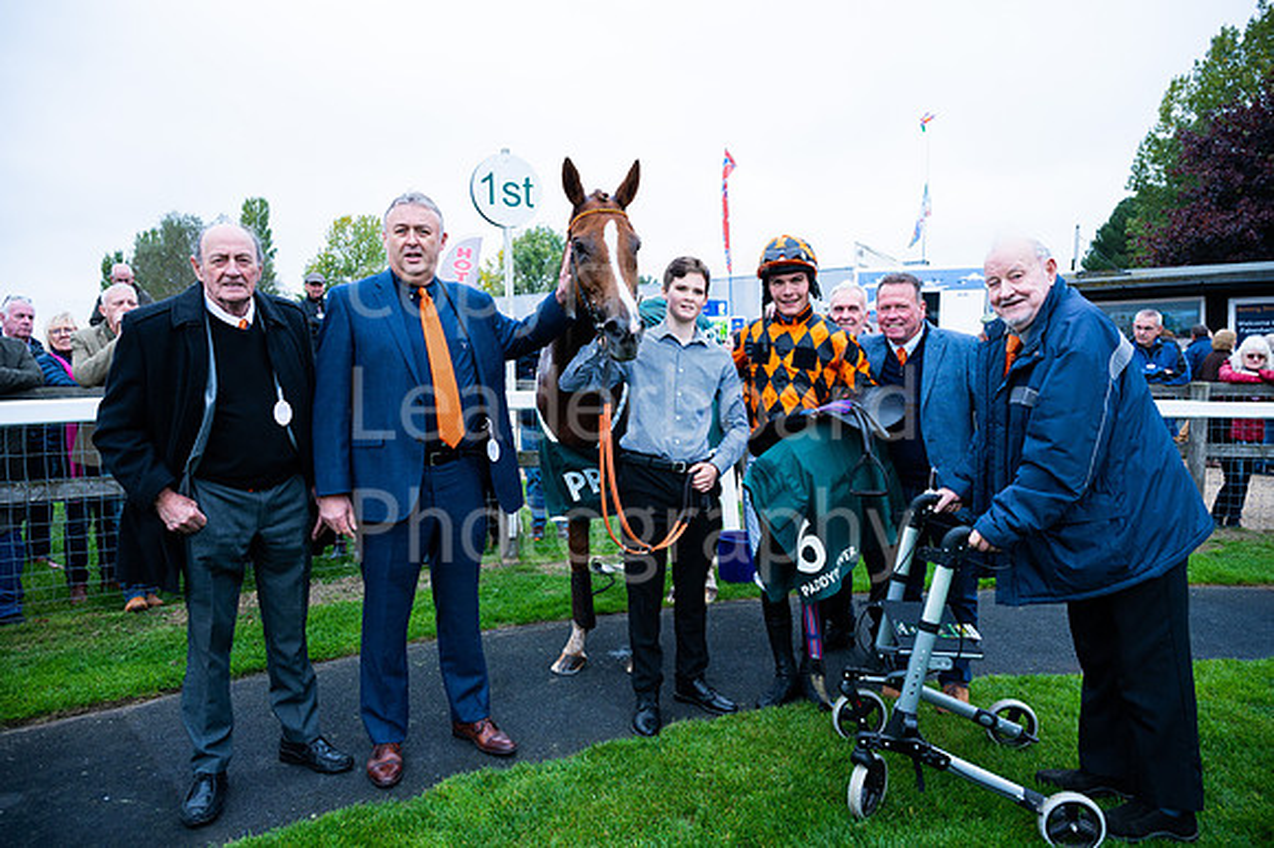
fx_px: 877
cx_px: 637
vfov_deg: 51.6
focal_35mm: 25
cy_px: 424
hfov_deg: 72.0
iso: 500
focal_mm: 24
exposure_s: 1/1000
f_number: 4
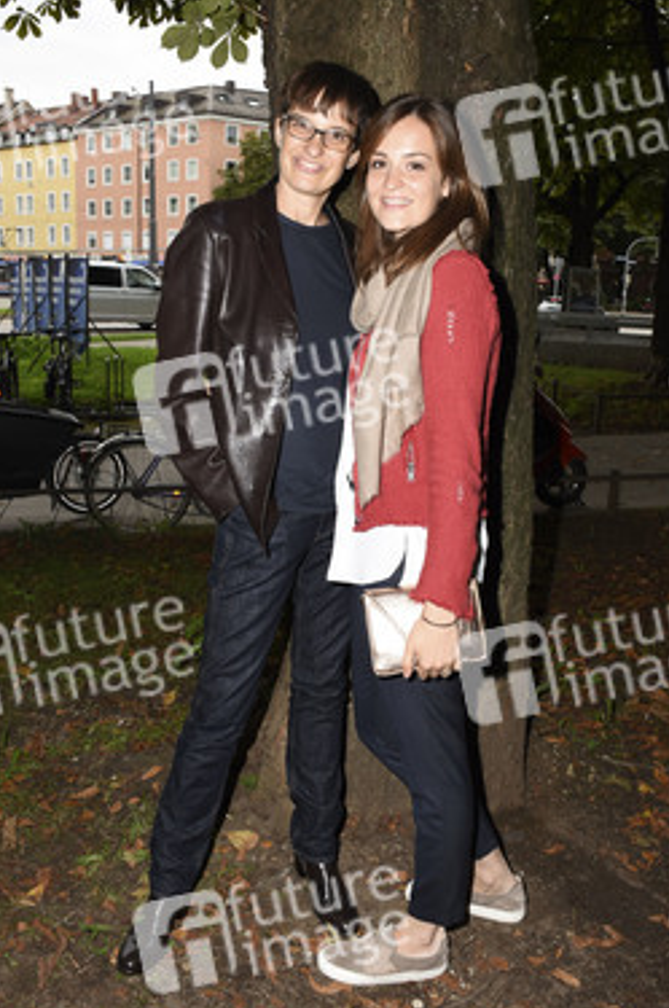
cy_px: 527
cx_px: 349
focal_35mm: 32
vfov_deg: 58.8
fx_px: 894
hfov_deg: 41.0
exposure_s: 1/160
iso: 250
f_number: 6.3
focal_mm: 20
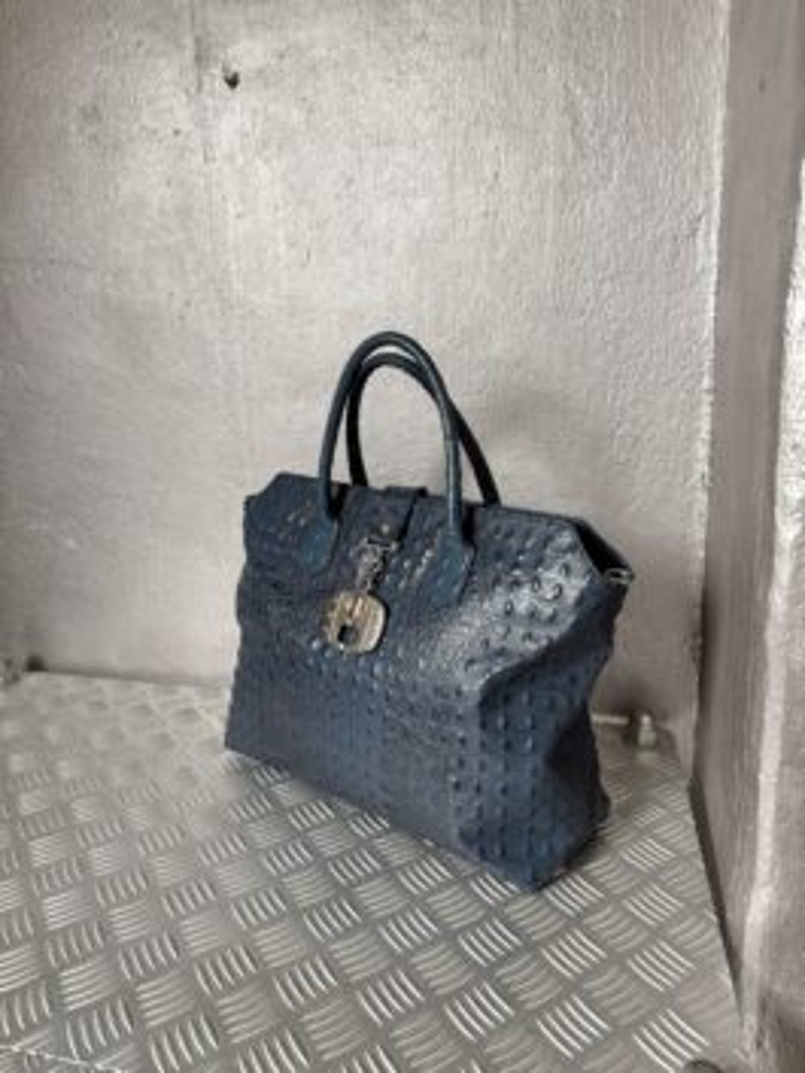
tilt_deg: -14.8
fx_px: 744
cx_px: 402
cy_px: 536
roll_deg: +1.2
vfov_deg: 71.6
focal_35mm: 24
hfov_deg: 56.8
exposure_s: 1/119
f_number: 1.78
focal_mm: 6.76
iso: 200
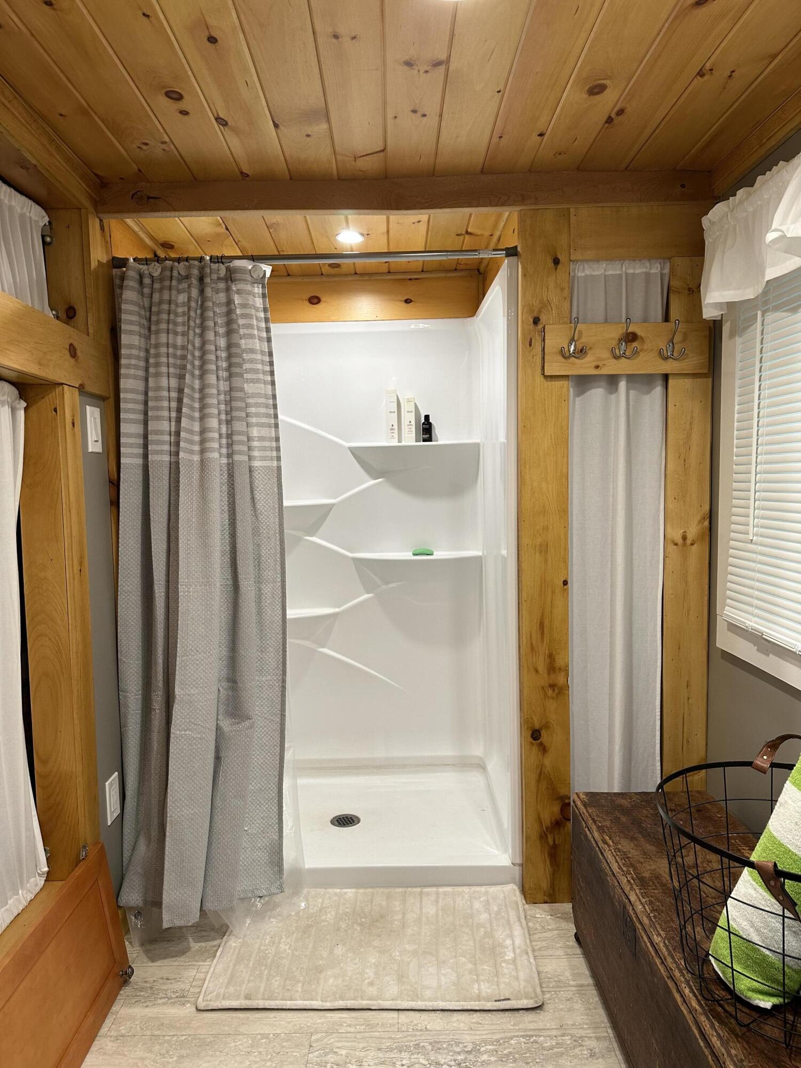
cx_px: 400
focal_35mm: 24
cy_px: 534
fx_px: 740
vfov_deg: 71.6
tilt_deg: -6.0
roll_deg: +1.0
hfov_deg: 56.8
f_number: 1.78
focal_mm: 6.86
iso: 125
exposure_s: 1/60
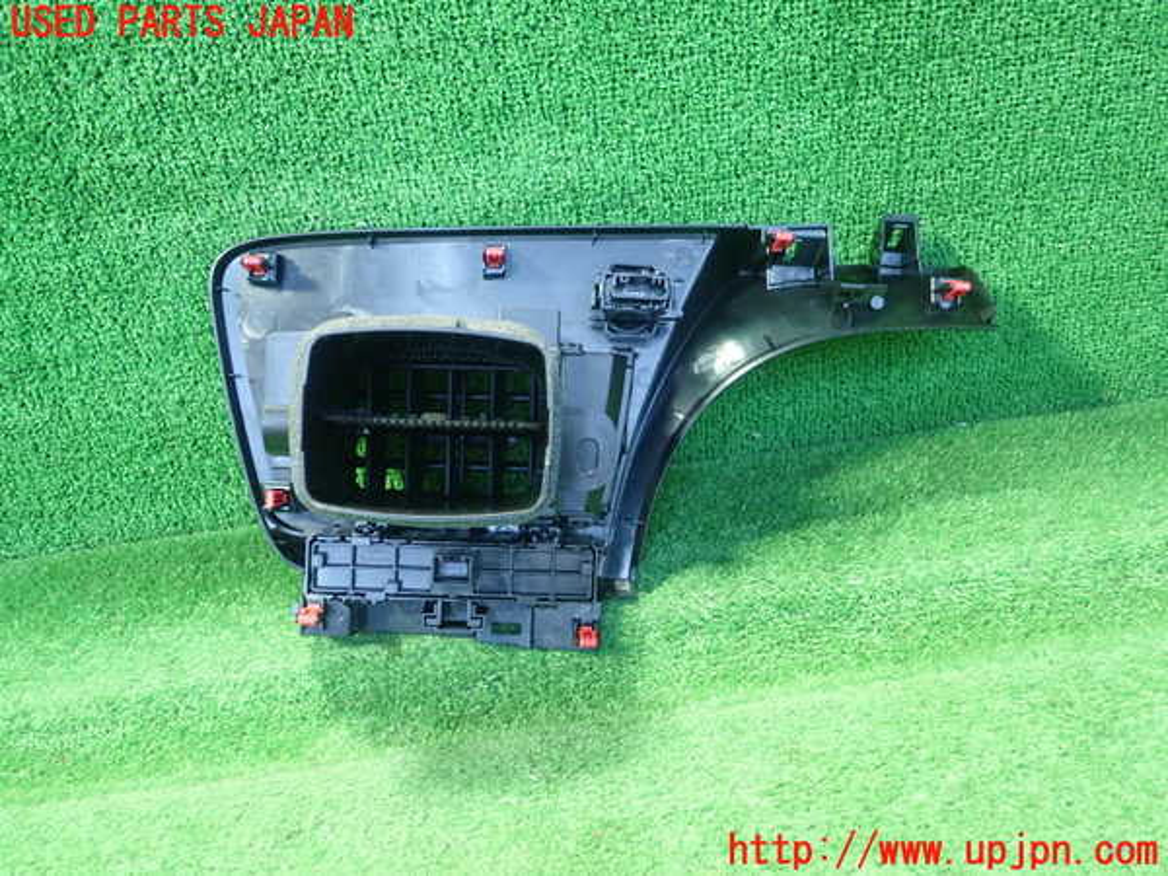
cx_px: 584
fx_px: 1012
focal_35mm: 30
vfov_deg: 46.8
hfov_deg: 60.0
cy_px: 438
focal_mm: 5.5
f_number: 2.3
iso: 800
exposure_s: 1/60
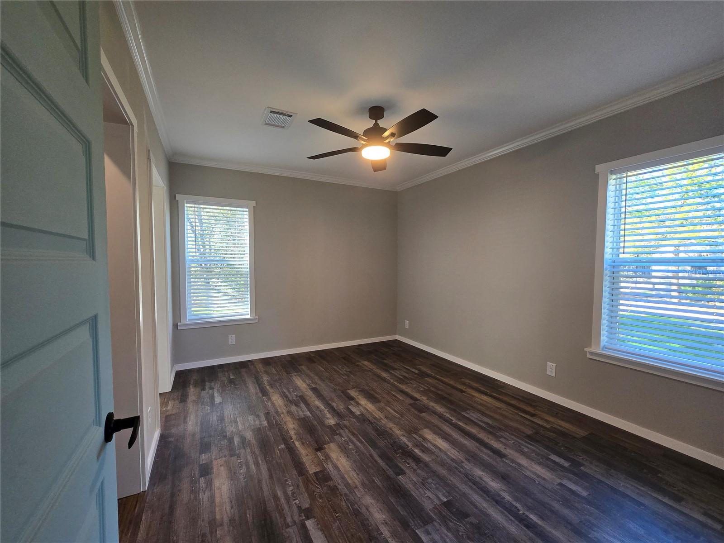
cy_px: 272
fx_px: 272
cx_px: 362
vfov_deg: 89.9
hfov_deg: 106.2
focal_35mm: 13
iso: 160
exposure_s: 1/60
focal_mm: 2.2
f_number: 2.2
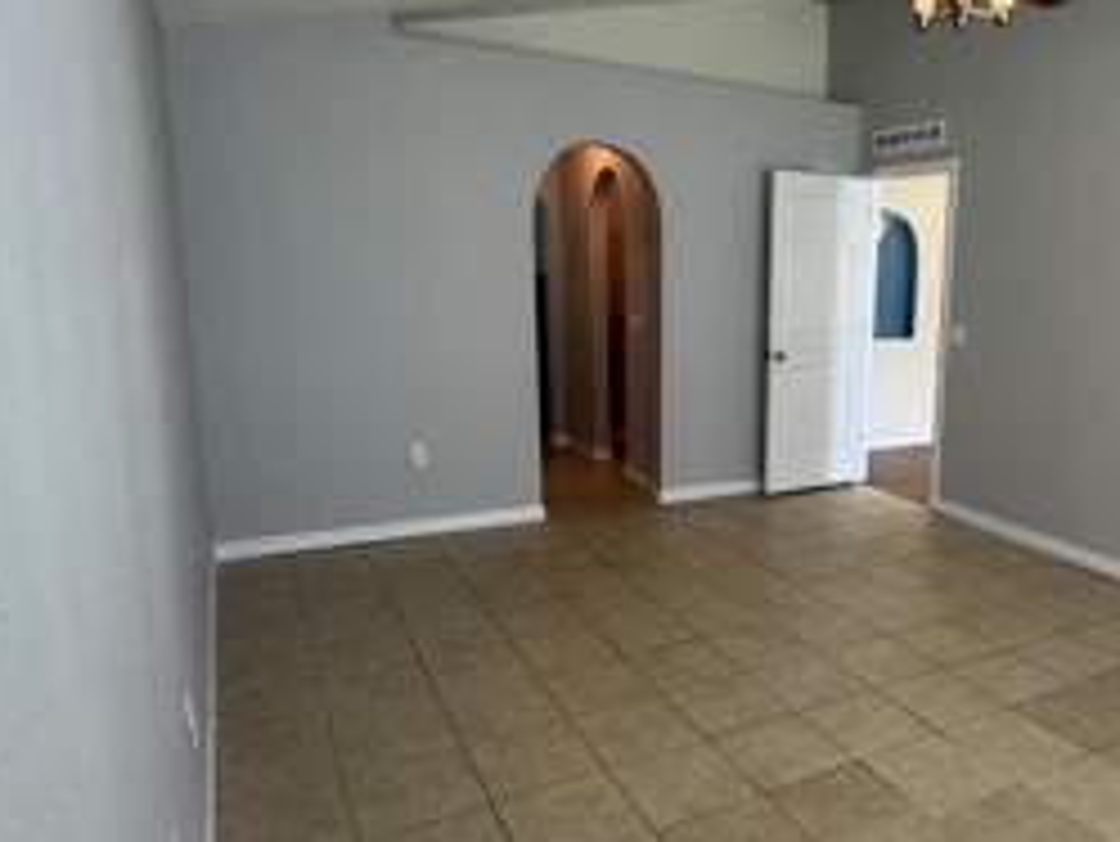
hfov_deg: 63.3
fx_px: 874
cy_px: 441
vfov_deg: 51.4
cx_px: 765
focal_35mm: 27
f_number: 2.2
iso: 160
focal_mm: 2.22
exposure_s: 1/60
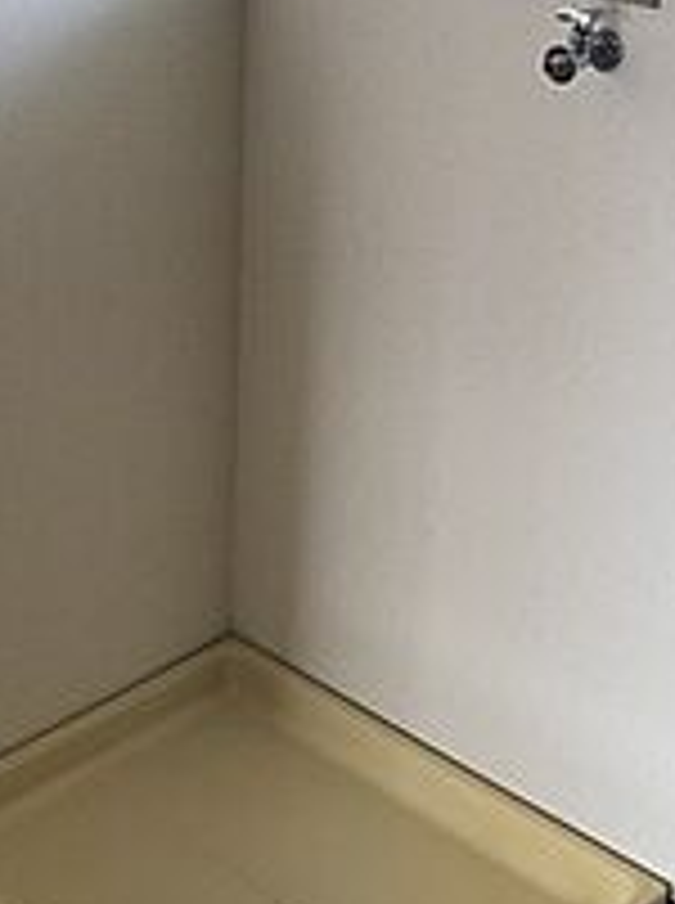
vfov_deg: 28.8
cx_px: 364
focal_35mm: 67
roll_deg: -2.8
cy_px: 283
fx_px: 1748
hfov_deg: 21.9
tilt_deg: -20.1
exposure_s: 1/30
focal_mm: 3.99
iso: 32
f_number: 1.8
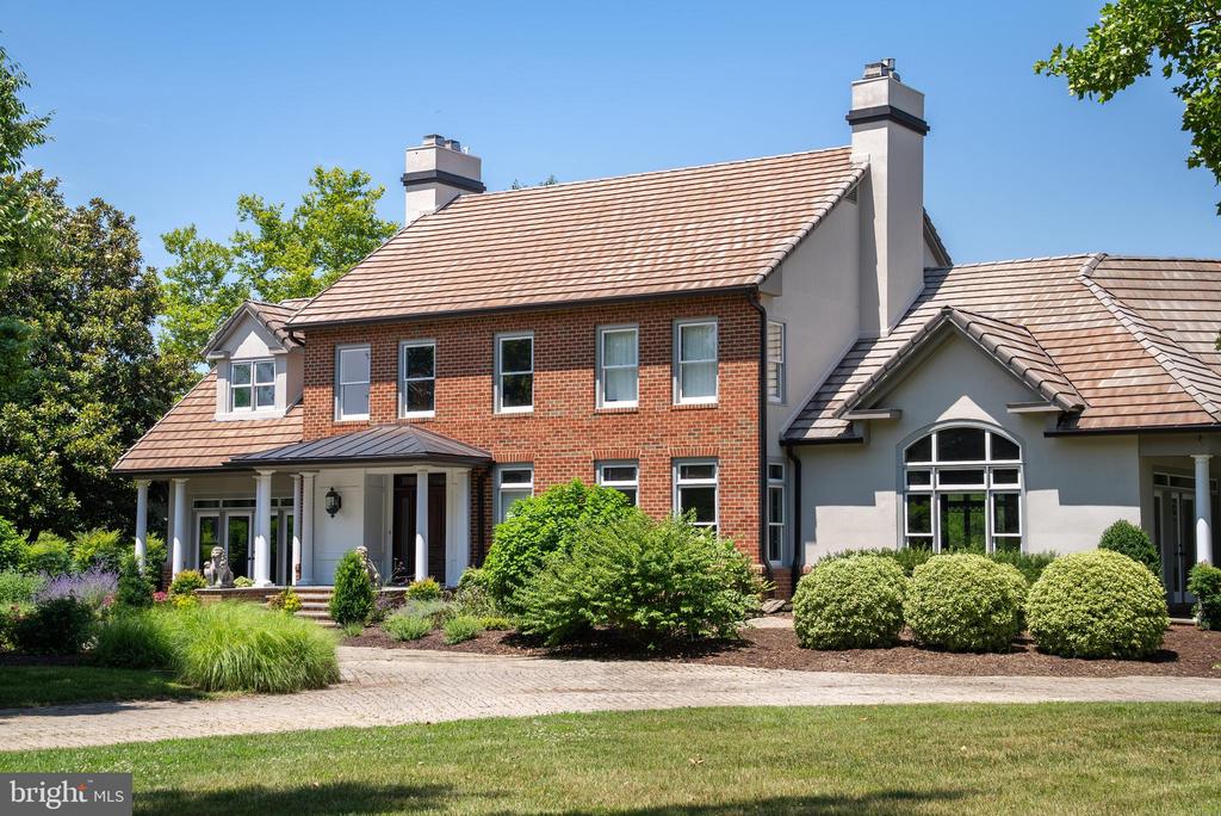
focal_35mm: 55
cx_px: 610
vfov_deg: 24.7
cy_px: 408
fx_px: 1866
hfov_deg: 36.2
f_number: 9
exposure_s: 1/160
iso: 160
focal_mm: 55
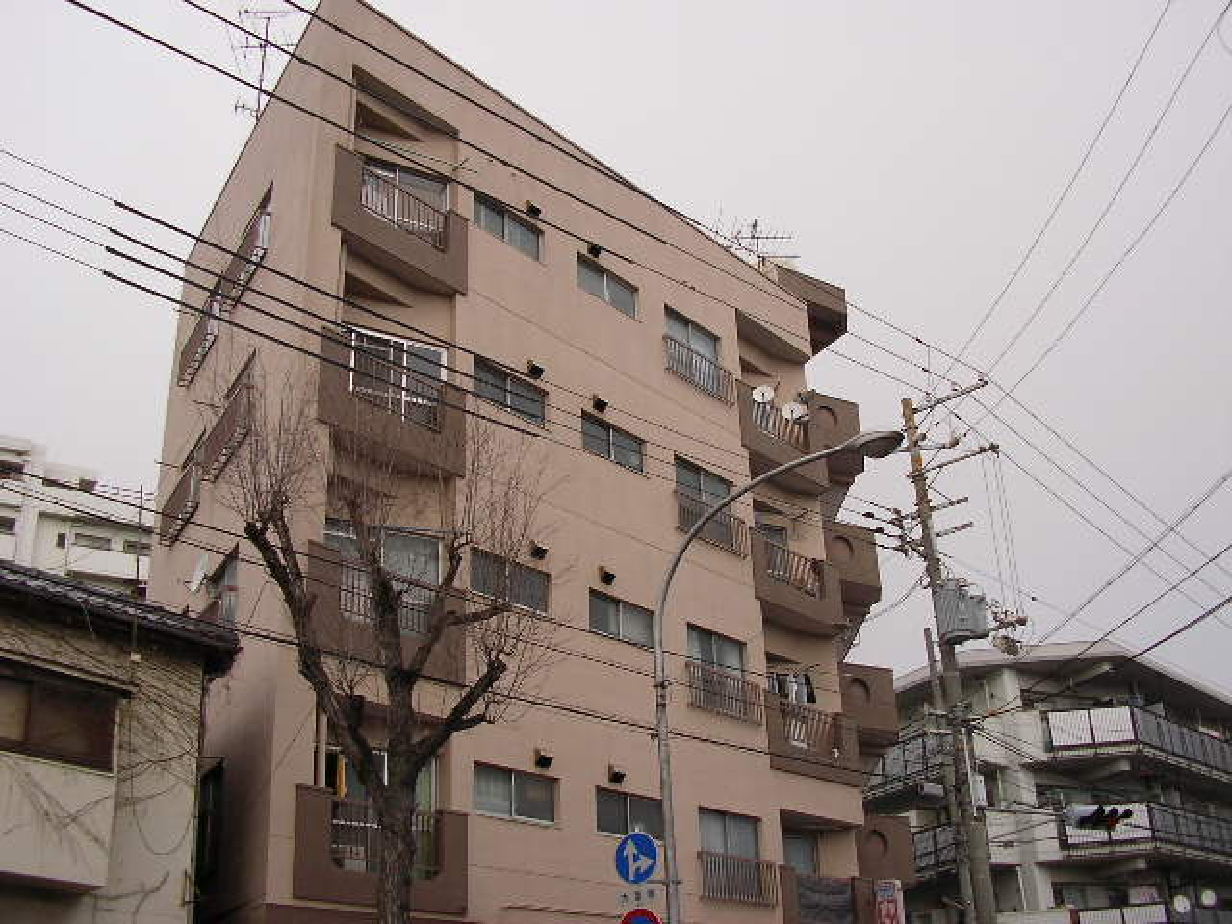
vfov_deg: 37.7
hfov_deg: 49.0
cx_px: 616
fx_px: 1352
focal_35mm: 38
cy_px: 462
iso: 50
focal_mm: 5.8
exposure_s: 1/382
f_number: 4.1
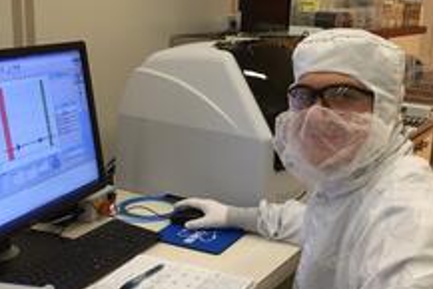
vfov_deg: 27.0
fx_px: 602
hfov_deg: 39.4
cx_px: 261
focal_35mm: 50
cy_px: 157
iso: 40
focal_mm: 4.15
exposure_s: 1/30
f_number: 2.2
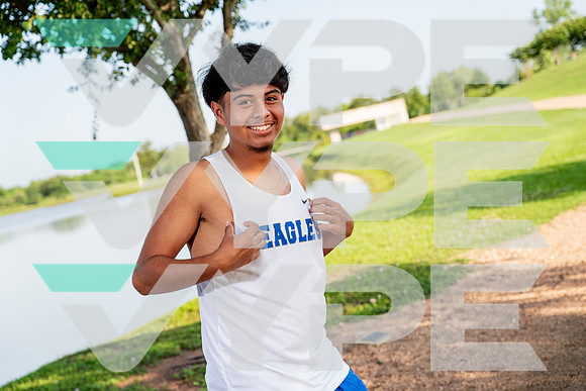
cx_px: 293
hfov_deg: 36.2
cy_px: 196
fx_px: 895
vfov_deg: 24.6
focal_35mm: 55
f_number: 4
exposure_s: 1/250
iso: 100
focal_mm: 55
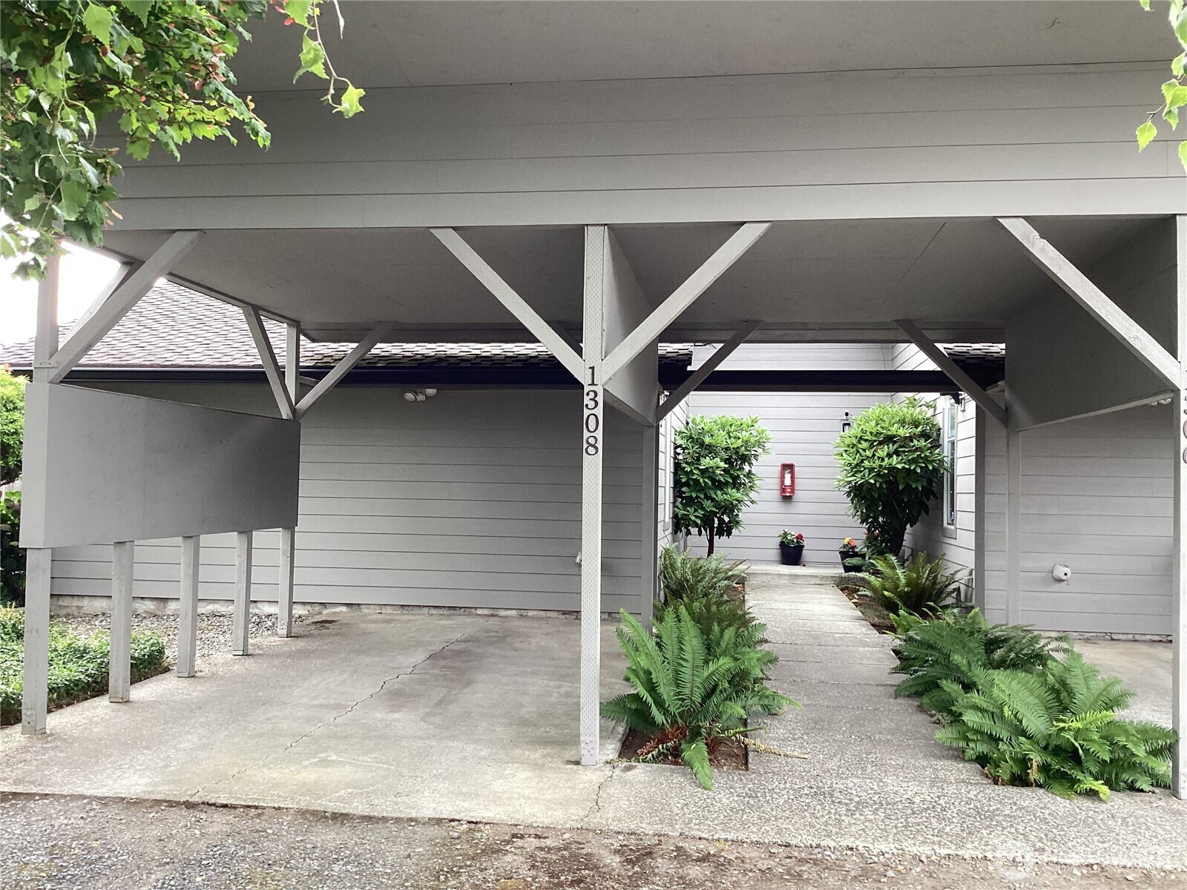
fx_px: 1063
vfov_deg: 45.4
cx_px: 594
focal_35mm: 31
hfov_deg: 58.4
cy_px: 445
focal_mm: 3.3
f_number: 2.4
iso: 64
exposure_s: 1/120
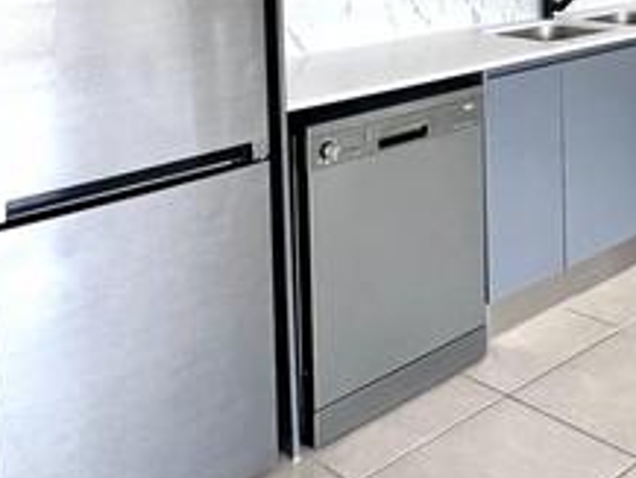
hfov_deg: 35.1
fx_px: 882
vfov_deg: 27.1
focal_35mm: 48
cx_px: 665
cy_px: -82
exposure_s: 1/99
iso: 200
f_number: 1.8
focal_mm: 1.57
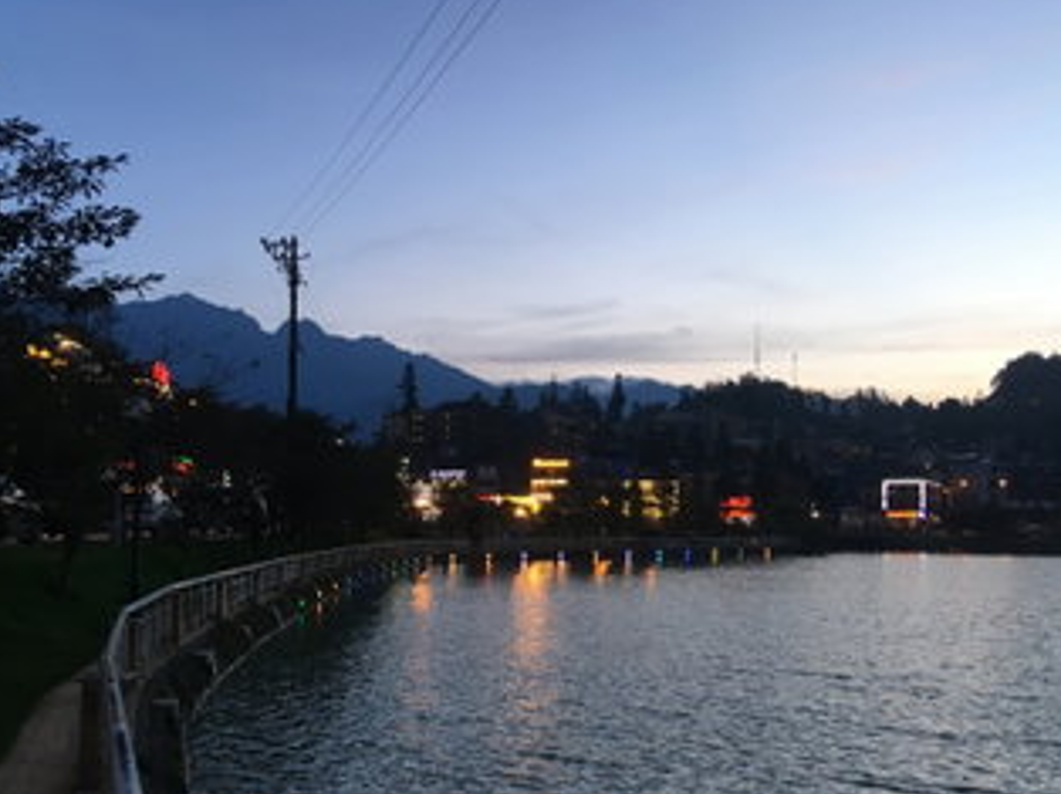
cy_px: 487
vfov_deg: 38.4
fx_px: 1133
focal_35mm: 37
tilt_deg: +2.6
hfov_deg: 50.1
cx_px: 476
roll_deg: -1.0
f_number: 2.2
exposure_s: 1/33
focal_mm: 4.15
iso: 64
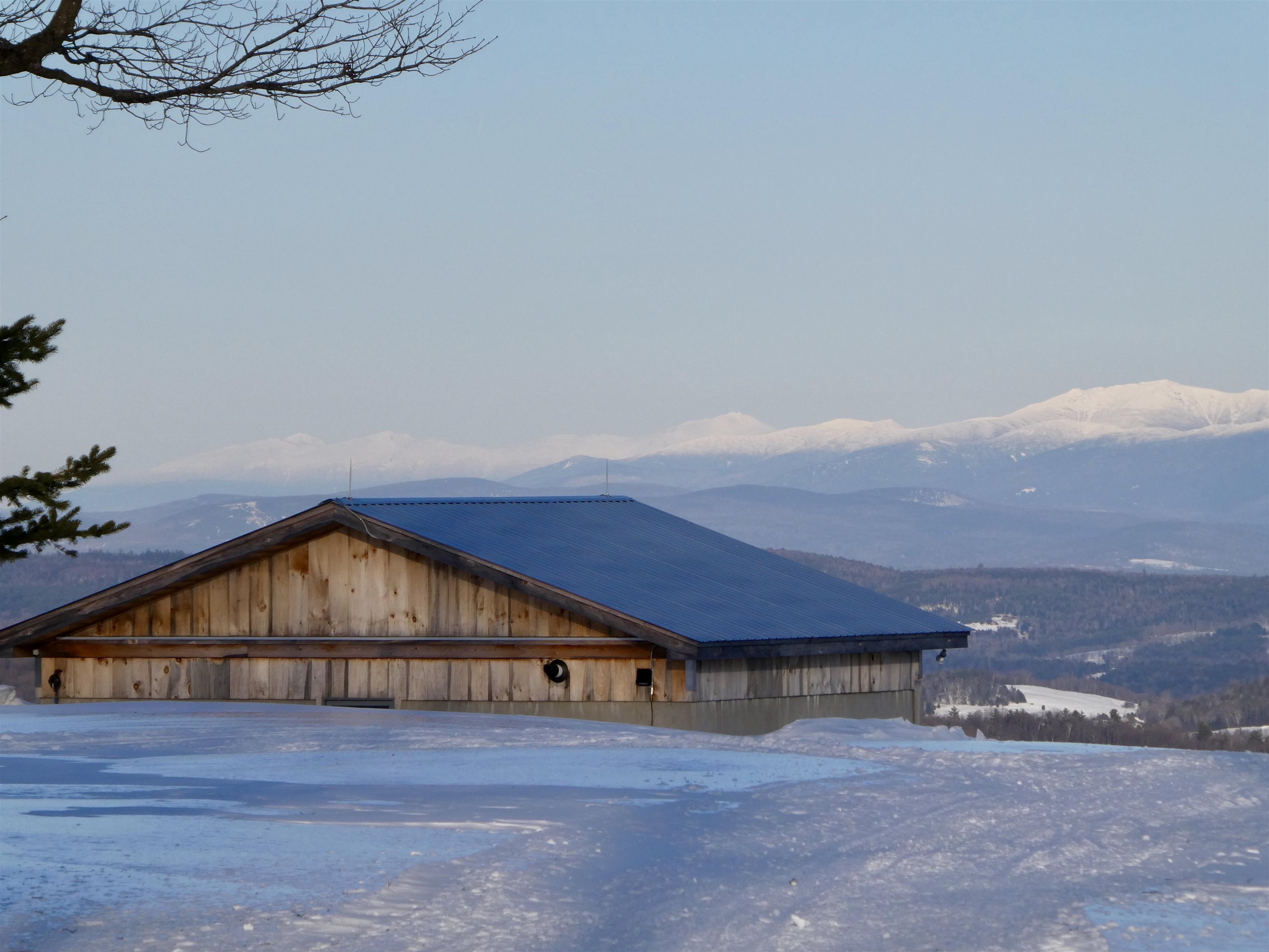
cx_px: 634
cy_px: 476
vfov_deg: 6.9
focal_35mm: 214
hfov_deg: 9.2
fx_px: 7845
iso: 80
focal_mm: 38.4
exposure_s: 1/500
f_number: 5.6
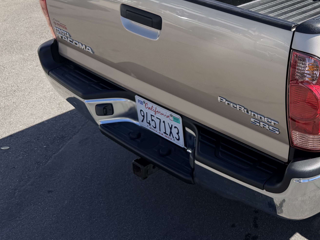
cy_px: 45
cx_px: 309
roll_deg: -2.3
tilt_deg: -19.7
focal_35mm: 52
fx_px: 481
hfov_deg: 34.1
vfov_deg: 27.4
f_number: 1.78
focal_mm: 6.76
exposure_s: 1/2110
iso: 80
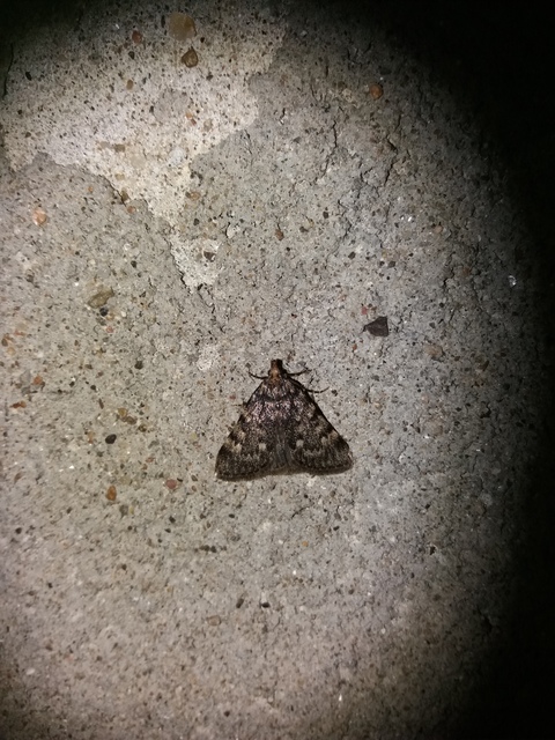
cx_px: 278
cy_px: 370
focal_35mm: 28
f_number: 1.9
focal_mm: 3.7
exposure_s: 1/762
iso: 64
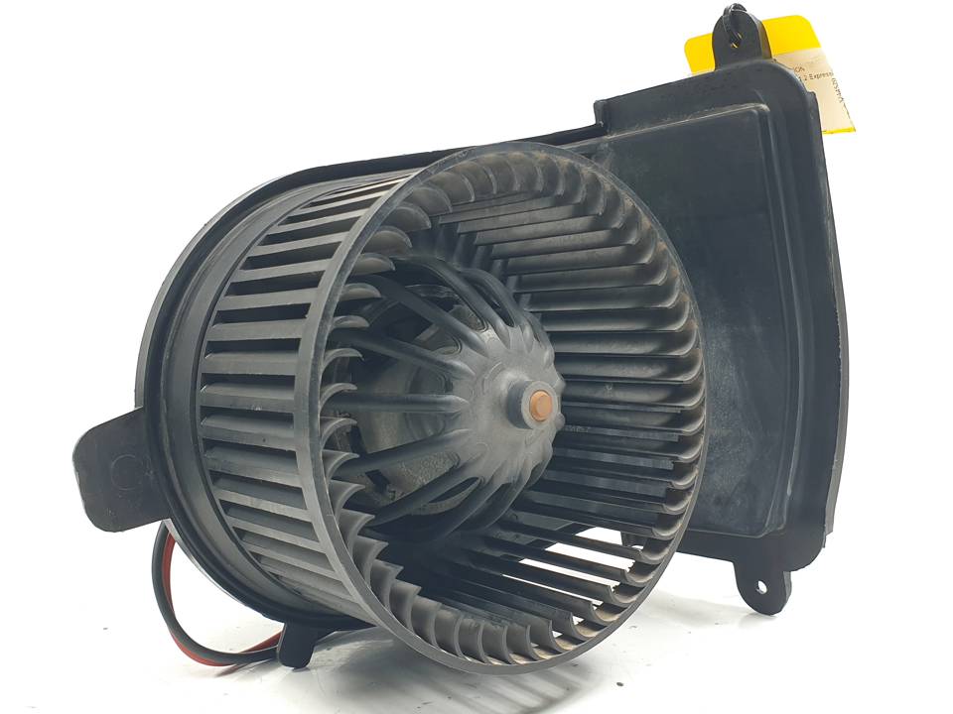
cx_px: 476
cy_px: 357
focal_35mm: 26
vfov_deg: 53.1
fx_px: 716
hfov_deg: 67.3
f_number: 2.4
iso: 50
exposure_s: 1/100
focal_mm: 4.3
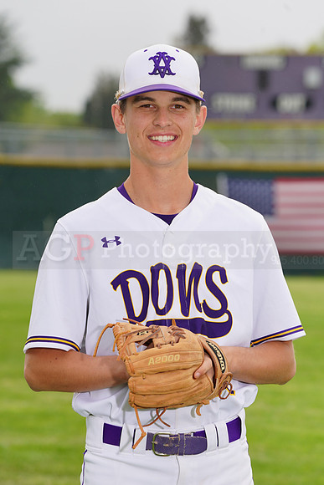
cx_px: 162
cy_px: 242
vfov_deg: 8.6
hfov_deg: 5.8
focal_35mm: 238
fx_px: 3211
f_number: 9
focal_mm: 238
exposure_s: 1/250
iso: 160
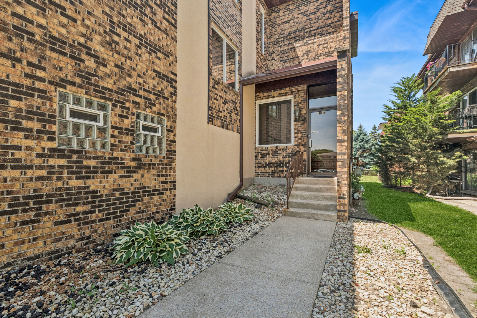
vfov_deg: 77.3
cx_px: 238
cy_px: 159
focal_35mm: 15
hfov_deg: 100.4
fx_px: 199
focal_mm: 10
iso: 250
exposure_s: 1/320
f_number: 8
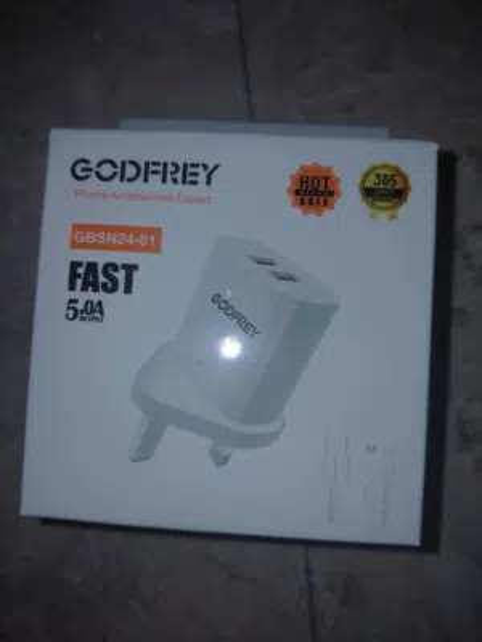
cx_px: 241
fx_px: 464
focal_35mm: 25
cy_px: 321
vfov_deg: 69.4
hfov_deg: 54.9
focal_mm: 4.69
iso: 50
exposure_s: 1/1649
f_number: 1.8
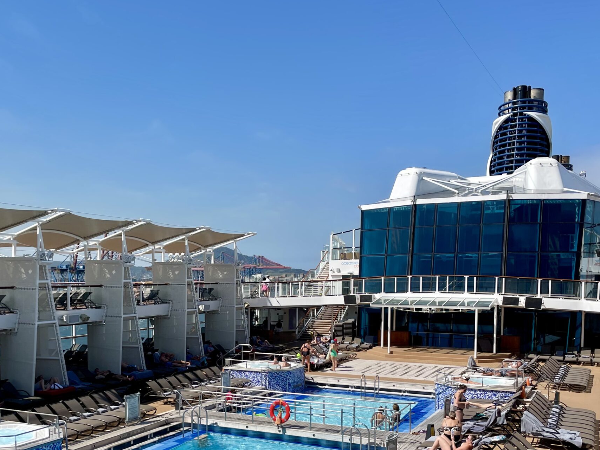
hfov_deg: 47.5
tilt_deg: -3.0
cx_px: 230
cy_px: 315
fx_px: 676
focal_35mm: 39
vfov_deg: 36.3
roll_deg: -0.8
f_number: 1.6
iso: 32
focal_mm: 4.2
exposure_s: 1/5051
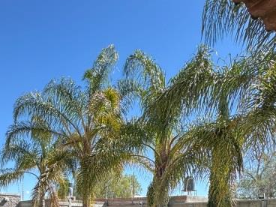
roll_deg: -0.1
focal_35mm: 39
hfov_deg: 45.7
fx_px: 311
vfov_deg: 30.8
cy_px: 252
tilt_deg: -6.3
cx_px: 60
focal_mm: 2.22
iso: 40
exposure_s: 1/289
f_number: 2.2
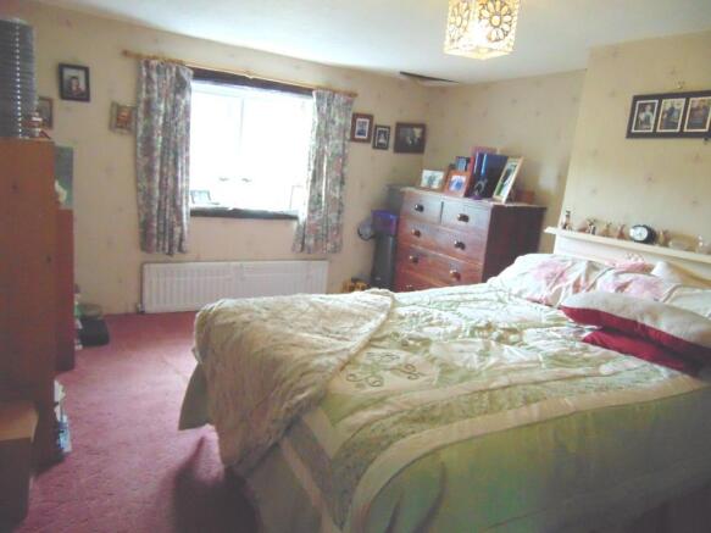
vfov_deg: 54.9
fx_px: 513
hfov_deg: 69.4
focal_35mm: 25
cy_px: 266
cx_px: 356
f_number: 3
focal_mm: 4.5
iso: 400
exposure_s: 1/13
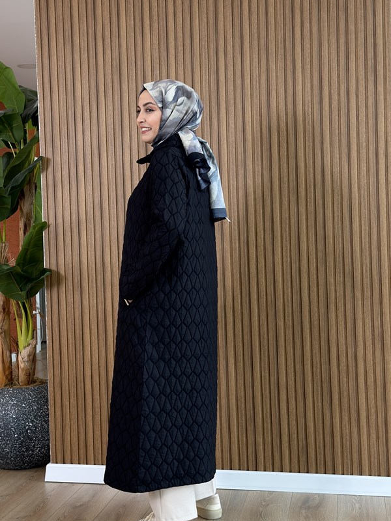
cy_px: 257
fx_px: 843
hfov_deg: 26.1
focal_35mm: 56
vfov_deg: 34.3
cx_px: 156
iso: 100
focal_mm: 6.76
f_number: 1.78
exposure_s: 1/92
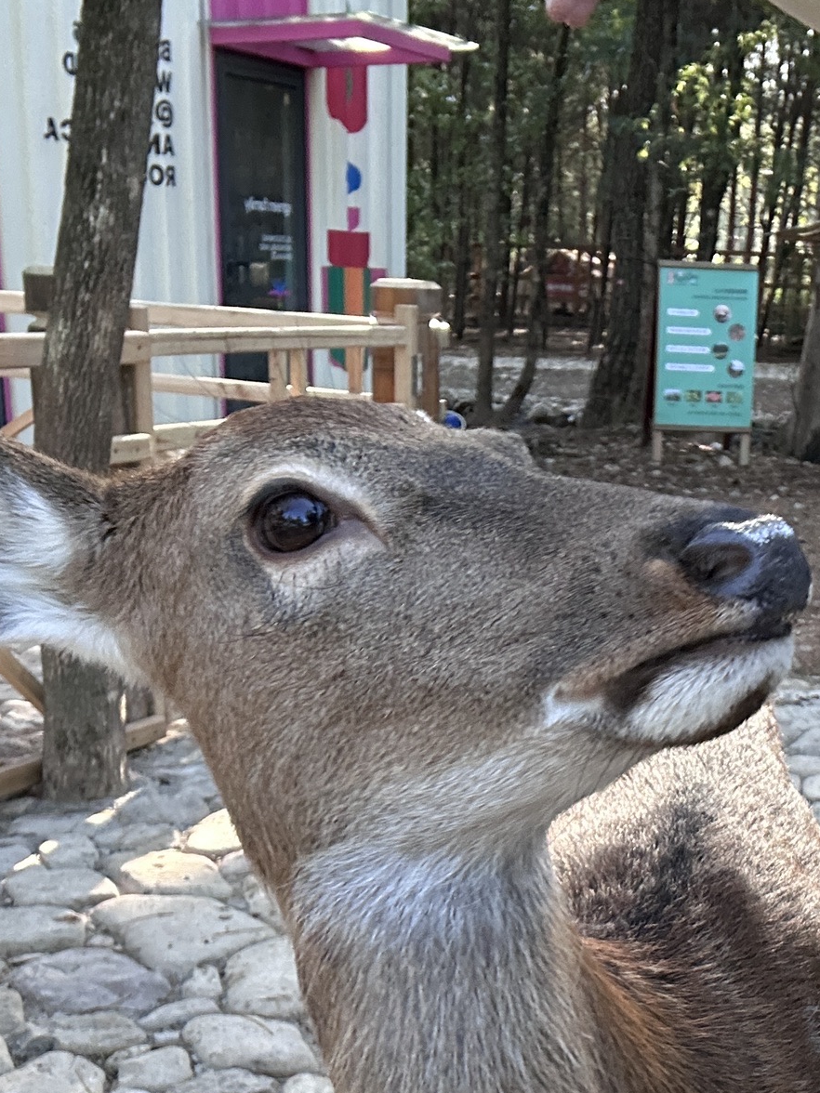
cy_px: 920
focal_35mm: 51
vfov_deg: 35.9
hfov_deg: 28.3
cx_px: 569
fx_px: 1611
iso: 50
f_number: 1.9
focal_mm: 2.69
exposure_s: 1/121
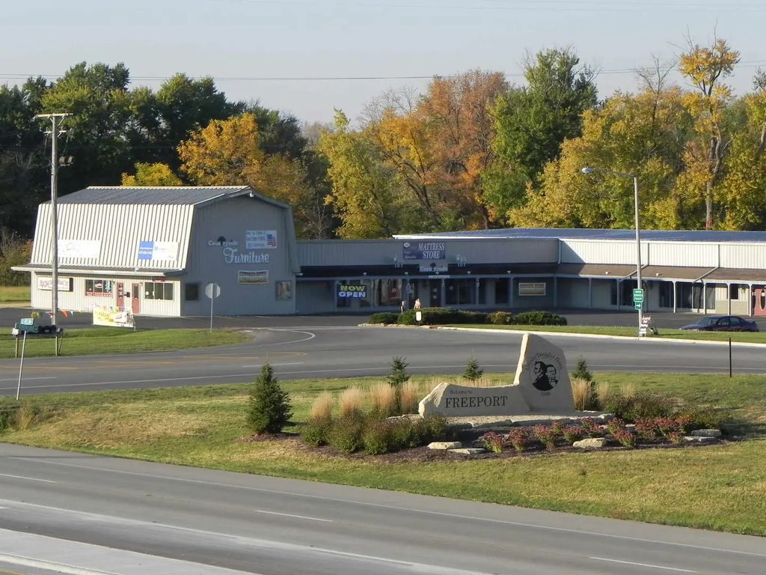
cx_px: 383
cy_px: 288
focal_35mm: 144
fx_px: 3187
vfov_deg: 10.3
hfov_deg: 13.7
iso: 160
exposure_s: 1/306
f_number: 6.3
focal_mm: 25.7
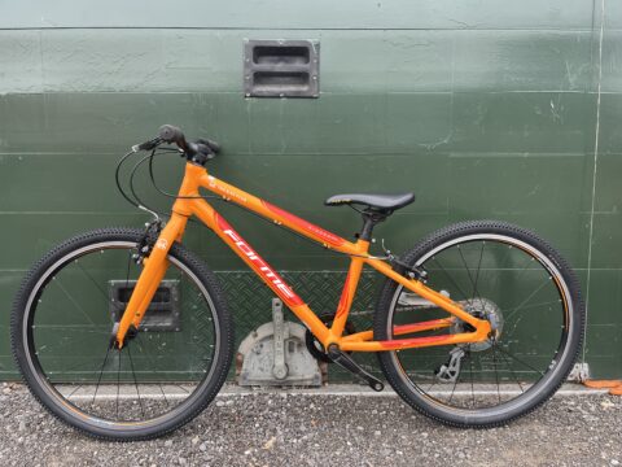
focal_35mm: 26
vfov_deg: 53.1
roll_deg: +0.2
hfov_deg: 67.3
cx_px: 311
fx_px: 467
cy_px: 234
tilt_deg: -7.0
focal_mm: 5.1
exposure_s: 1/302
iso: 50
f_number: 1.6
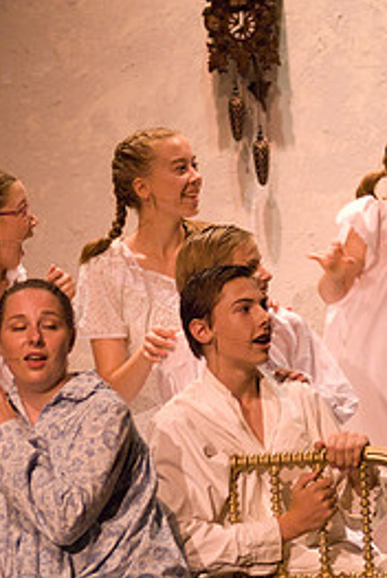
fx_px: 4535
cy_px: 422
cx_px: 153
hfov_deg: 4.9
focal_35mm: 282
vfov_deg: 7.3
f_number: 2.8
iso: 1600
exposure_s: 1/160
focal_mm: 110
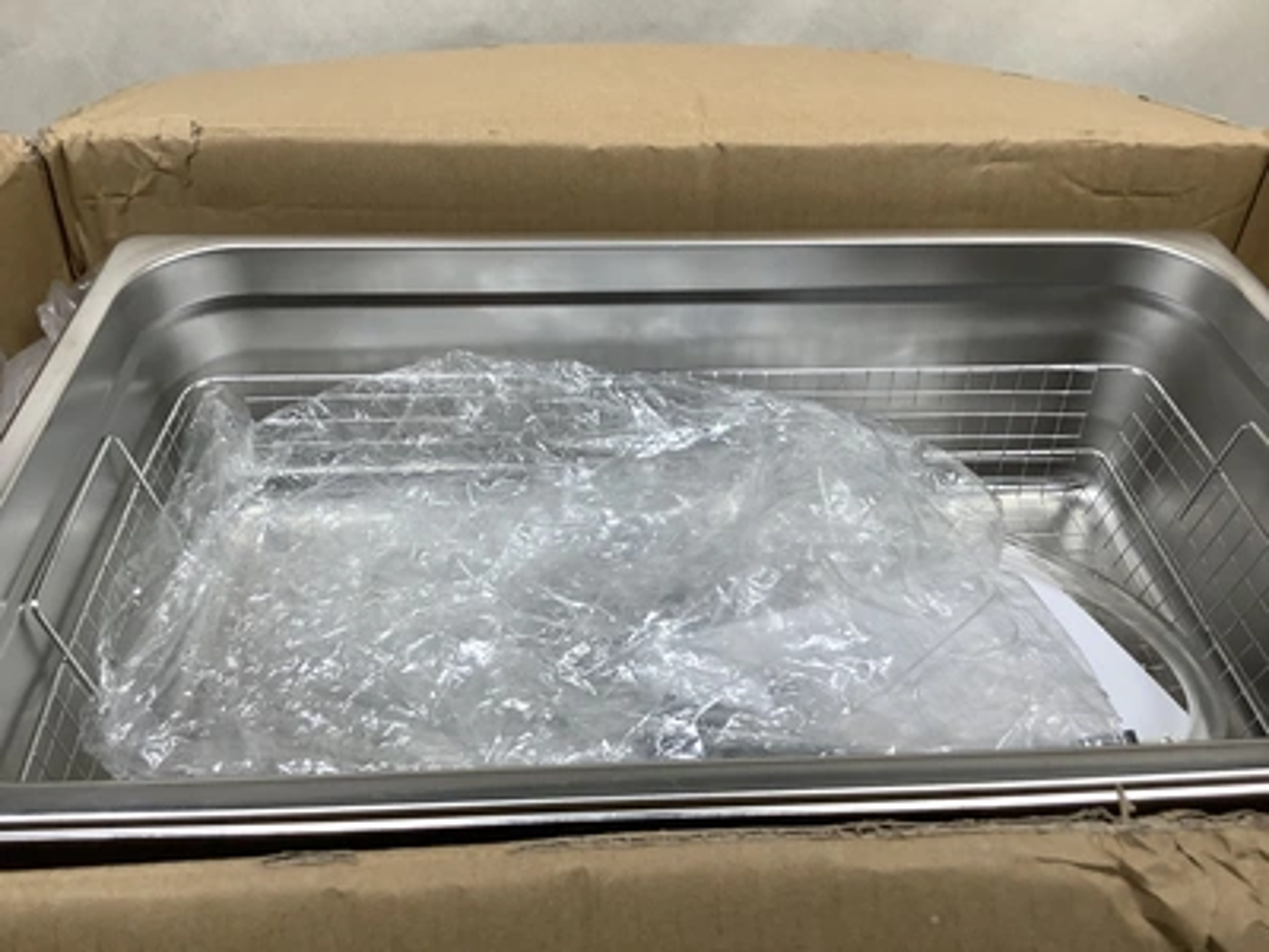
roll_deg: -1.9
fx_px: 1136
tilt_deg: -40.7
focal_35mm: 31
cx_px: 634
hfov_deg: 58.4
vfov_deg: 45.4
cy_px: 476
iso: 50
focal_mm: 3.3
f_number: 2.4
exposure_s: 1/120
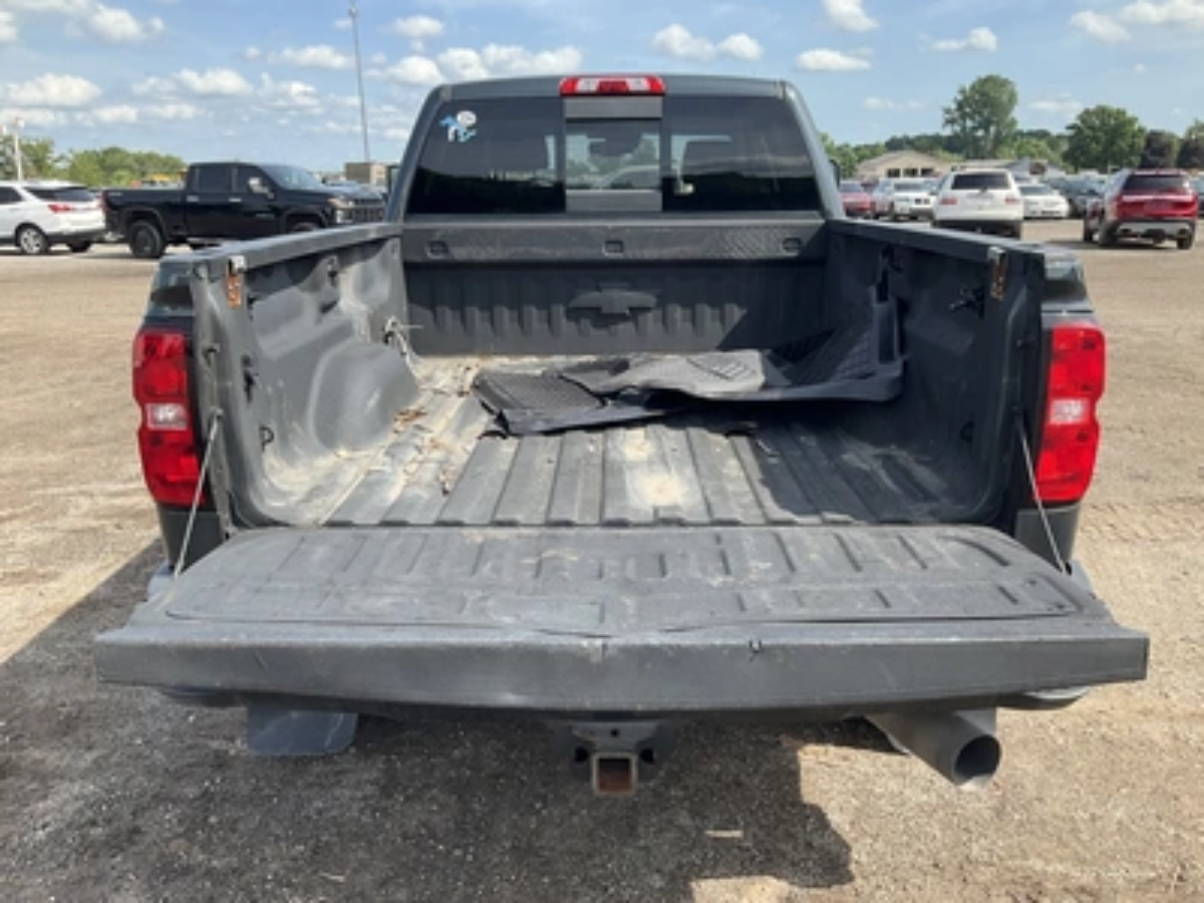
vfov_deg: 48.2
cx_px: 602
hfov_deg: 61.7
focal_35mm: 29
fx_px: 1009
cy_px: 452
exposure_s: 1/657
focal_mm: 3
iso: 25
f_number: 1.8
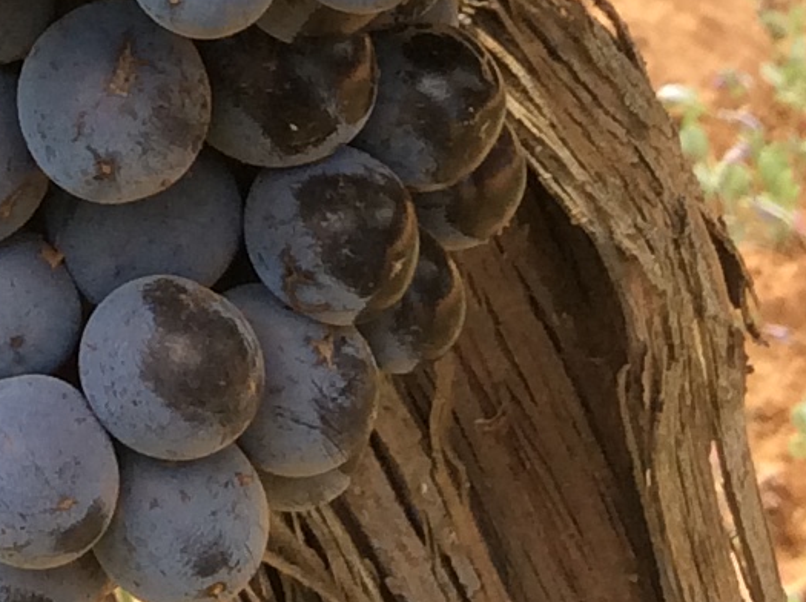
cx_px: -269
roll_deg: +4.8
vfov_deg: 8.7
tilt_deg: -9.8
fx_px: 3673
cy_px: -754
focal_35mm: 158
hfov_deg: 12.1
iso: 32
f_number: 2.4
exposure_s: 1/194
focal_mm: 3.3
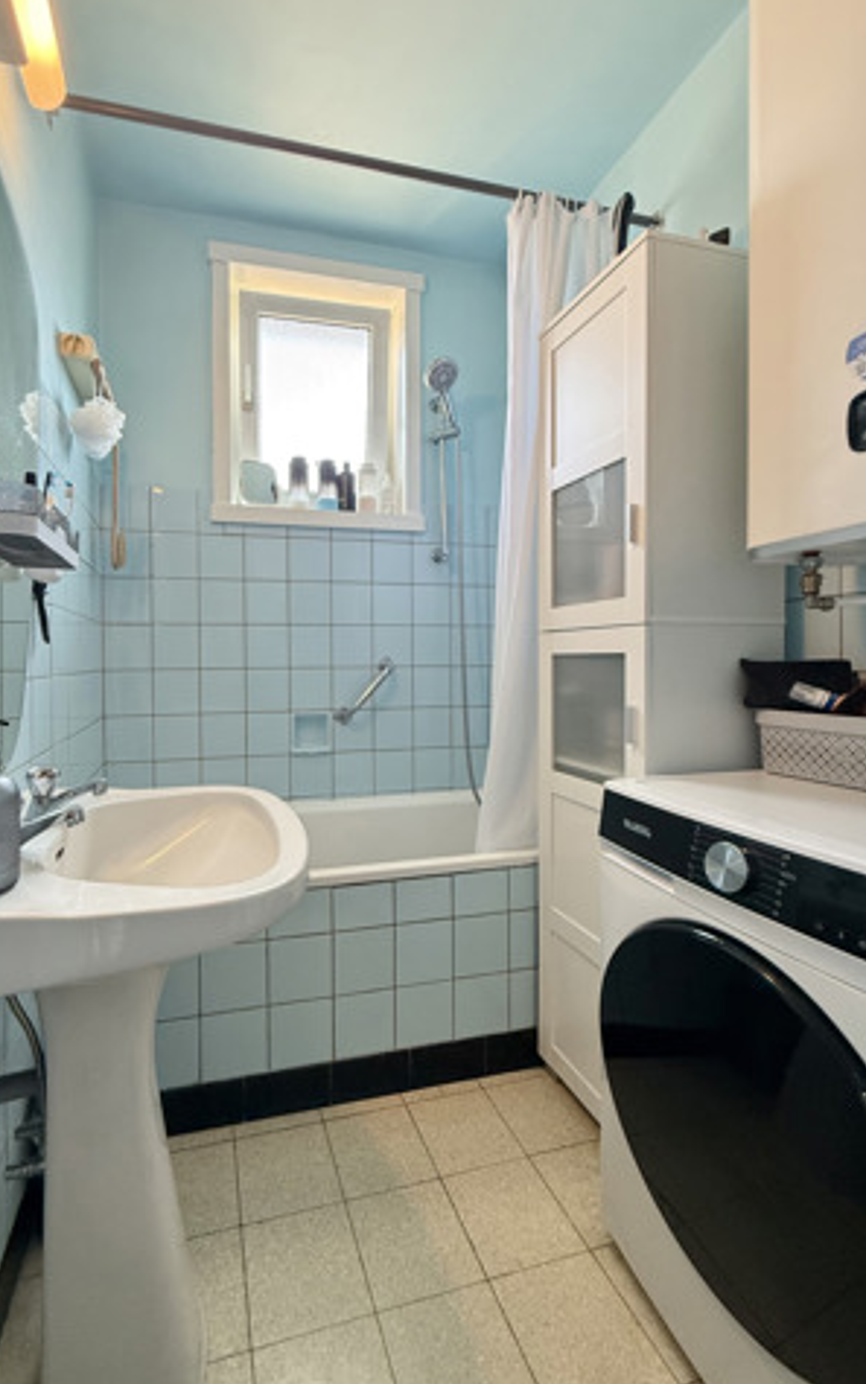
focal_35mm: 15
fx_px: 566
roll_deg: +0.4
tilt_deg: -0.7
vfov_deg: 101.5
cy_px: 691
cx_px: 344
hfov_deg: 74.0
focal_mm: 2.22
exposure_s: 1/99
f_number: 2.2
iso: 250
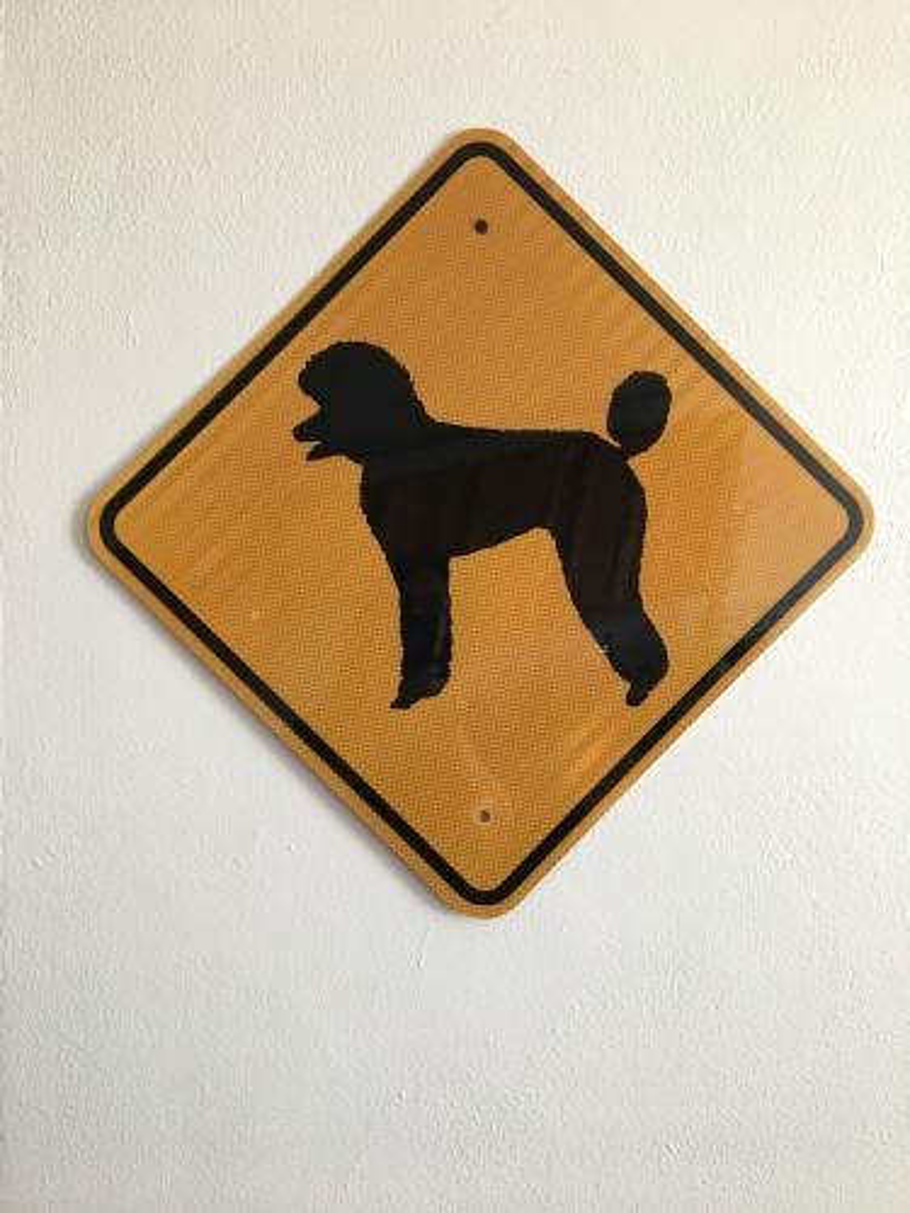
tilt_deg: -0.7
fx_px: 1016
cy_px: 606
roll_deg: -0.3
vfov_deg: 61.7
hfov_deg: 48.2
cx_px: 455
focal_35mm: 29
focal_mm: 4.15
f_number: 2.2
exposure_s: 1/24
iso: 200
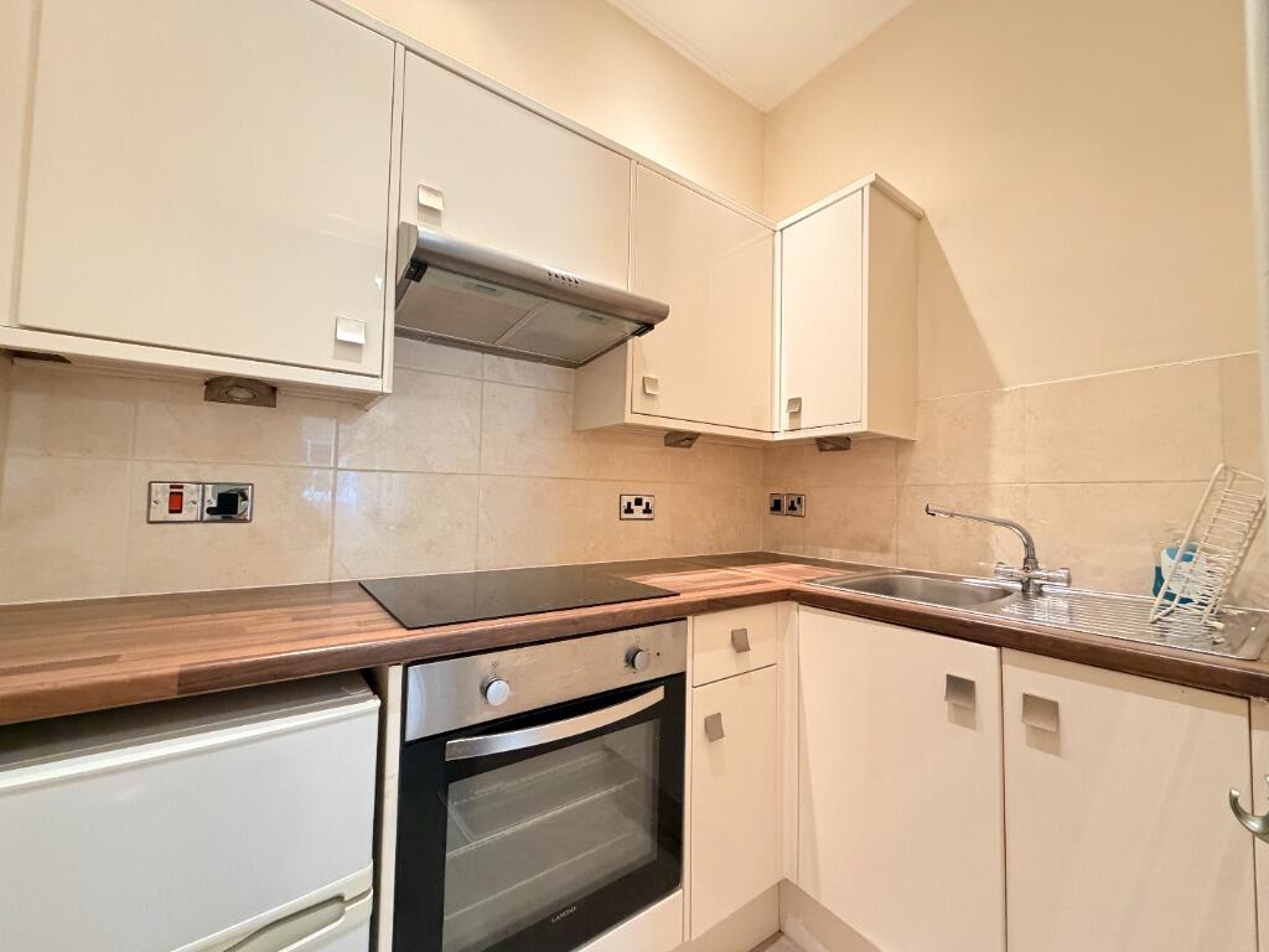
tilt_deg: +3.0
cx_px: 634
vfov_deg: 85.7
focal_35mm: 14
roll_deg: -0.5
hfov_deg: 102.1
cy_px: 476
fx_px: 513
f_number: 2.2
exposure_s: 1/50
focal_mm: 2.22
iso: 640
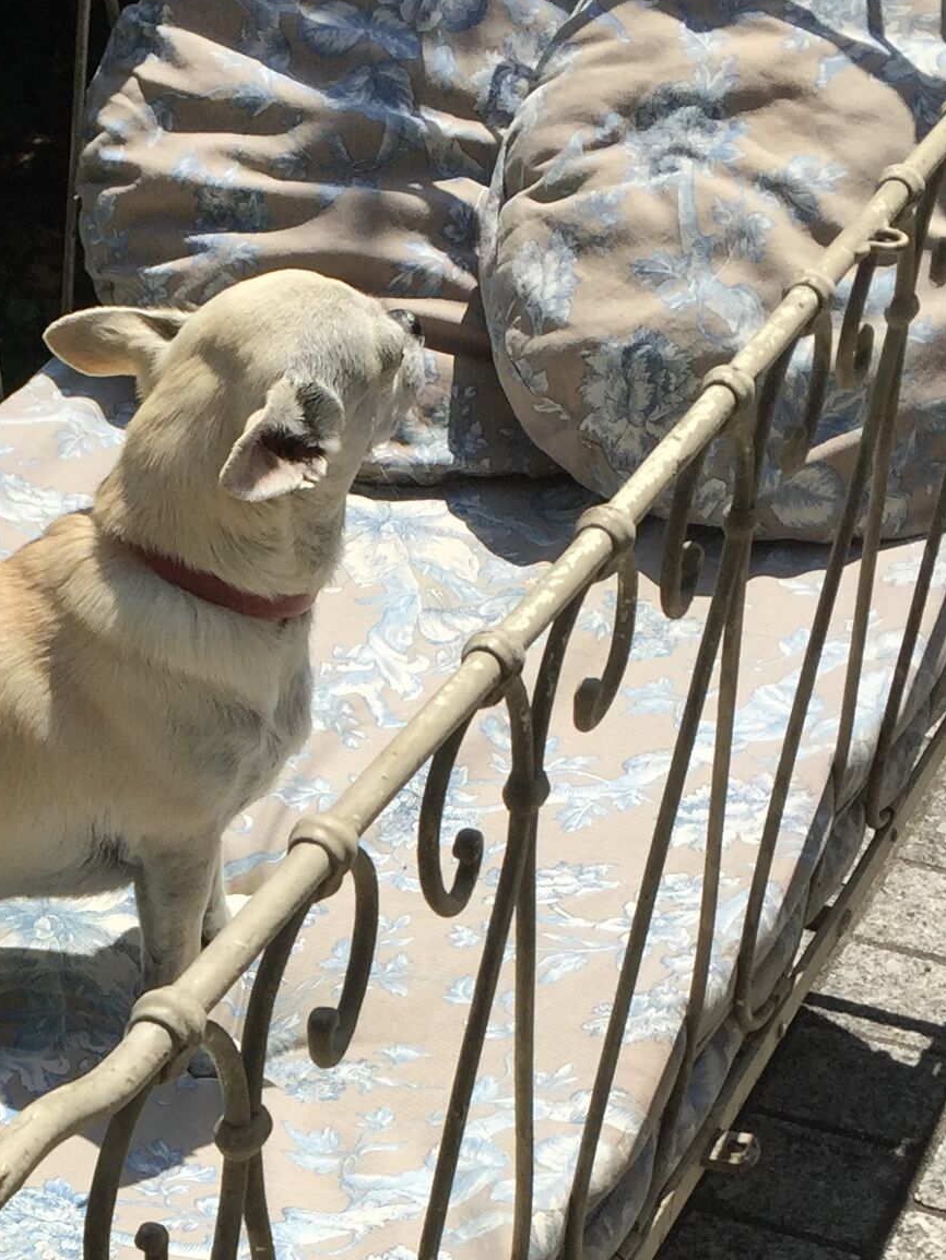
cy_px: 1138
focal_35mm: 82
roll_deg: +1.7
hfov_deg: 17.6
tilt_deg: -38.0
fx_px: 2987
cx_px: 14
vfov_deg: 23.2
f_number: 2.2
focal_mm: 4.15
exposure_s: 1/2639
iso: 32
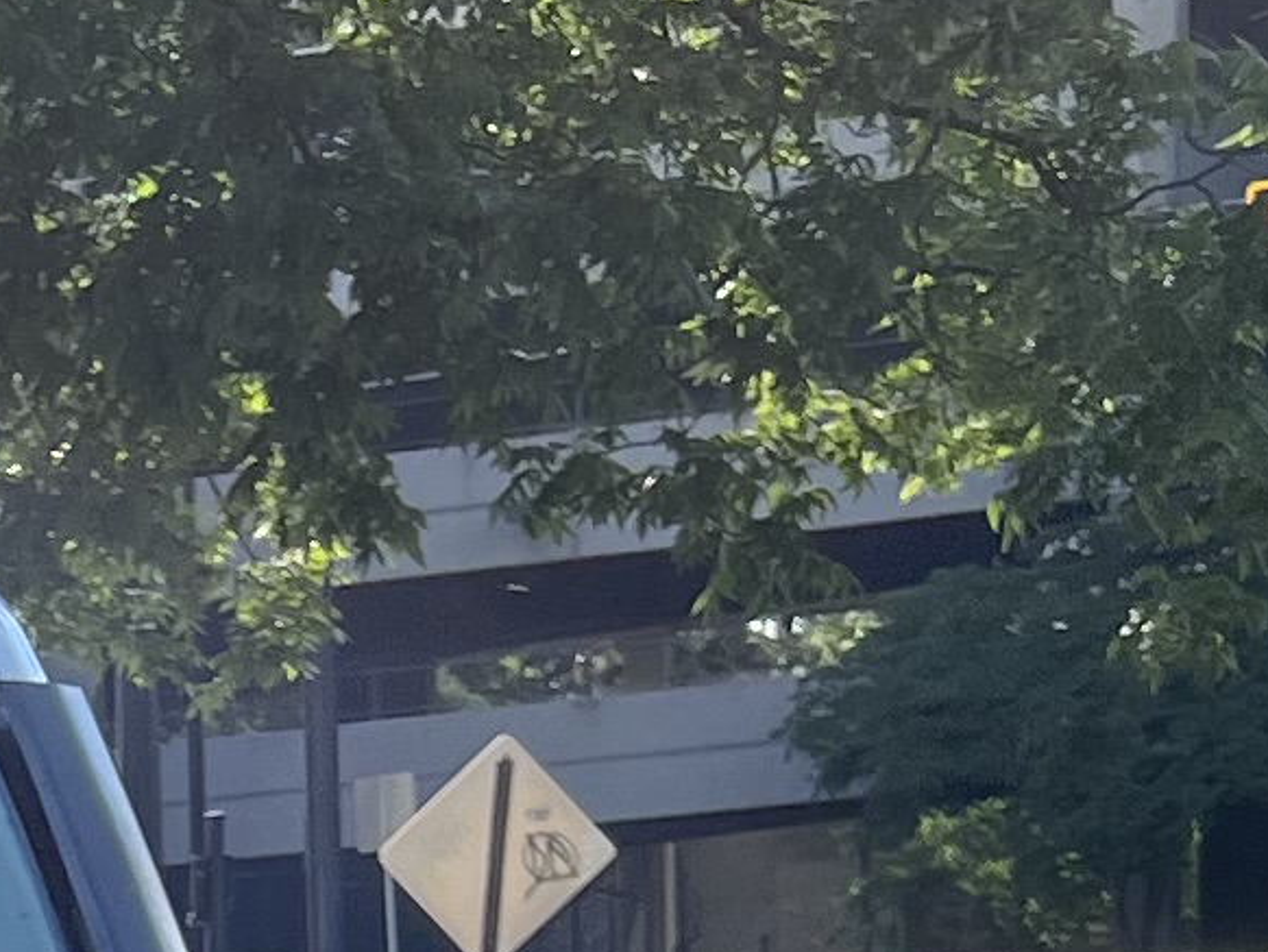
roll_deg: +5.4
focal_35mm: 180
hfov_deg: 10.2
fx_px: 6596
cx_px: -1211
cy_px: 2778
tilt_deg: -15.4
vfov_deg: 7.4
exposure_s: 1/1344
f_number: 1.5
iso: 50
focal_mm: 5.7
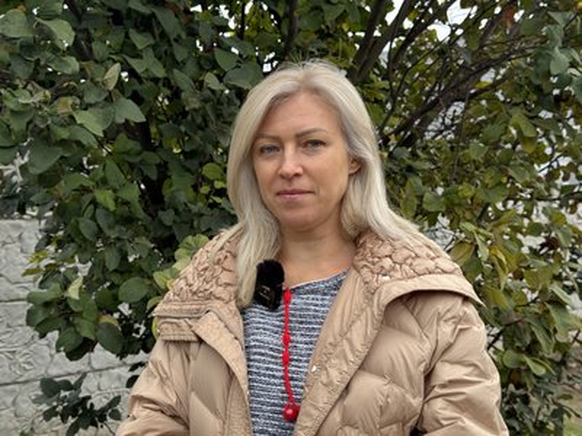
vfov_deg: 30.3
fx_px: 807
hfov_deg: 39.7
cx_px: 291
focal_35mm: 48
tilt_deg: -1.1
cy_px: 218
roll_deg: -1.3
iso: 64
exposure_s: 1/658
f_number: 1.78
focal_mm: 6.76
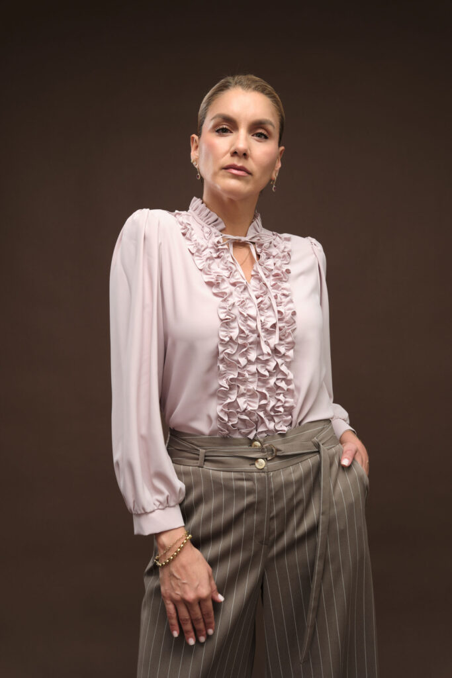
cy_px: 339
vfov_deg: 48.5
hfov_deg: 33.4
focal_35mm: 40
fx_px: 753
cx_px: 226
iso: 200
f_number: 6.4
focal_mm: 26.4
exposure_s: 1/125
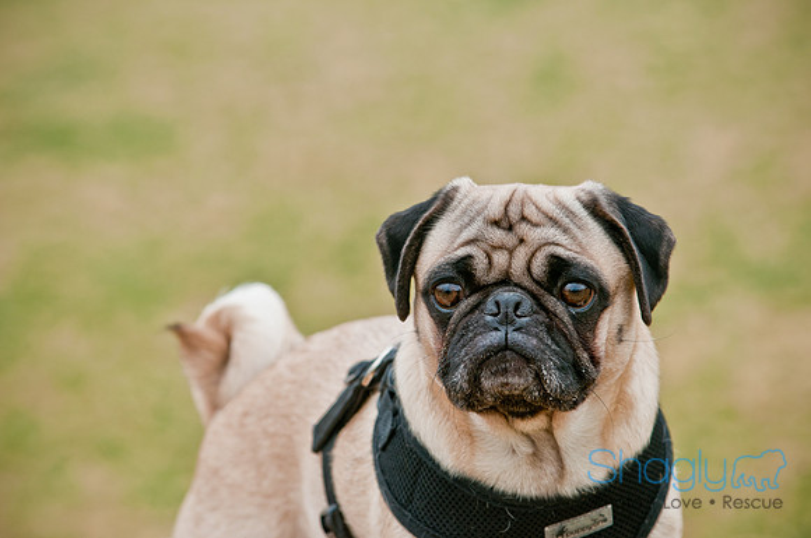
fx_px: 5905
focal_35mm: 262
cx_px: 406
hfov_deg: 7.9
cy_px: 269
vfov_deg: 5.2
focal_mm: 175
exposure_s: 1/500
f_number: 5
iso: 200
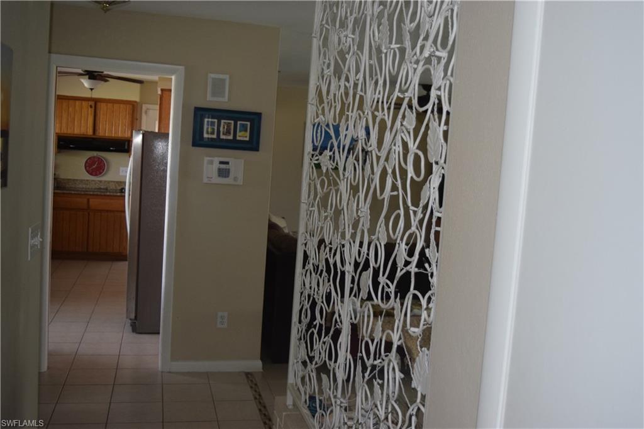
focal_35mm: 38
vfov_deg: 35.5
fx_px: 671
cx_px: 322
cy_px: 214
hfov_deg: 51.3
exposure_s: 1/60
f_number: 4
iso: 1250
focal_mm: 25
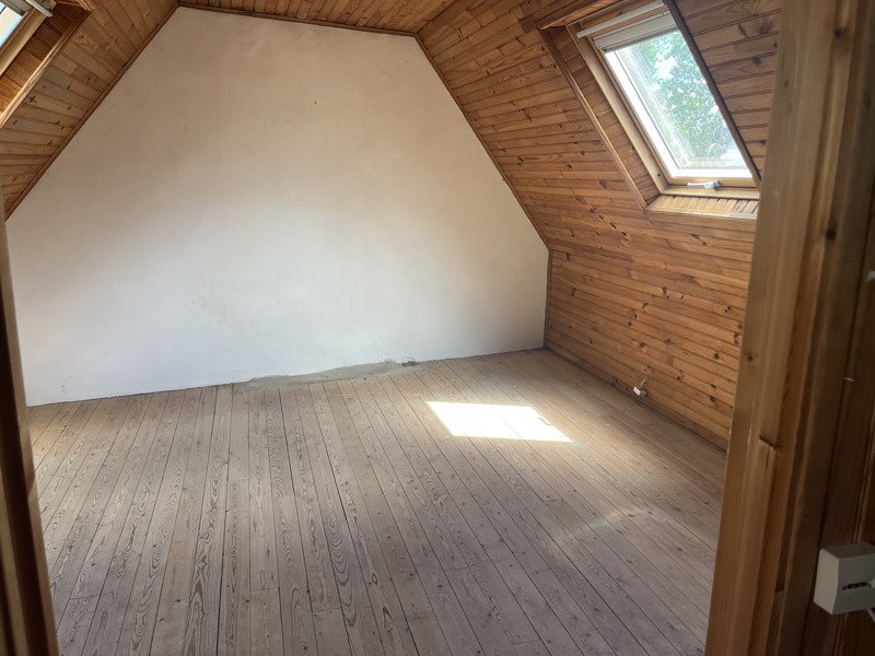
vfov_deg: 53.1
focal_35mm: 26
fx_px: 657
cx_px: 438
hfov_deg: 67.3
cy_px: 328
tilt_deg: -12.9
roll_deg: -1.9
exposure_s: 1/121
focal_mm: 5.1
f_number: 1.6
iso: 64
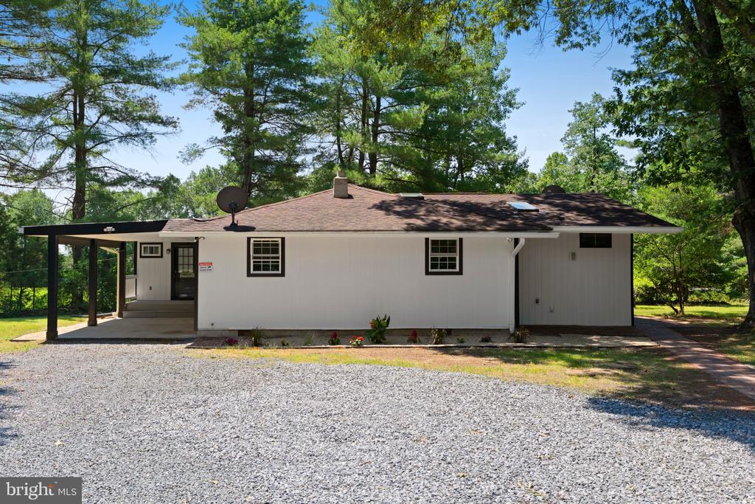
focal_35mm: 30
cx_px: 378
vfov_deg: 43.0
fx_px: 640
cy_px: 252
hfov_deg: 61.1
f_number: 9
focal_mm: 30.5
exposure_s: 1/125
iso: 100
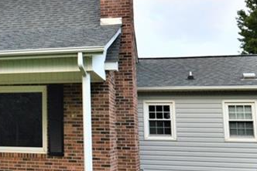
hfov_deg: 23.7
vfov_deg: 17.2
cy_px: 38
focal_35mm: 79
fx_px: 560
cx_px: -48
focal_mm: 17
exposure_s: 1/60
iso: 450
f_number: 8
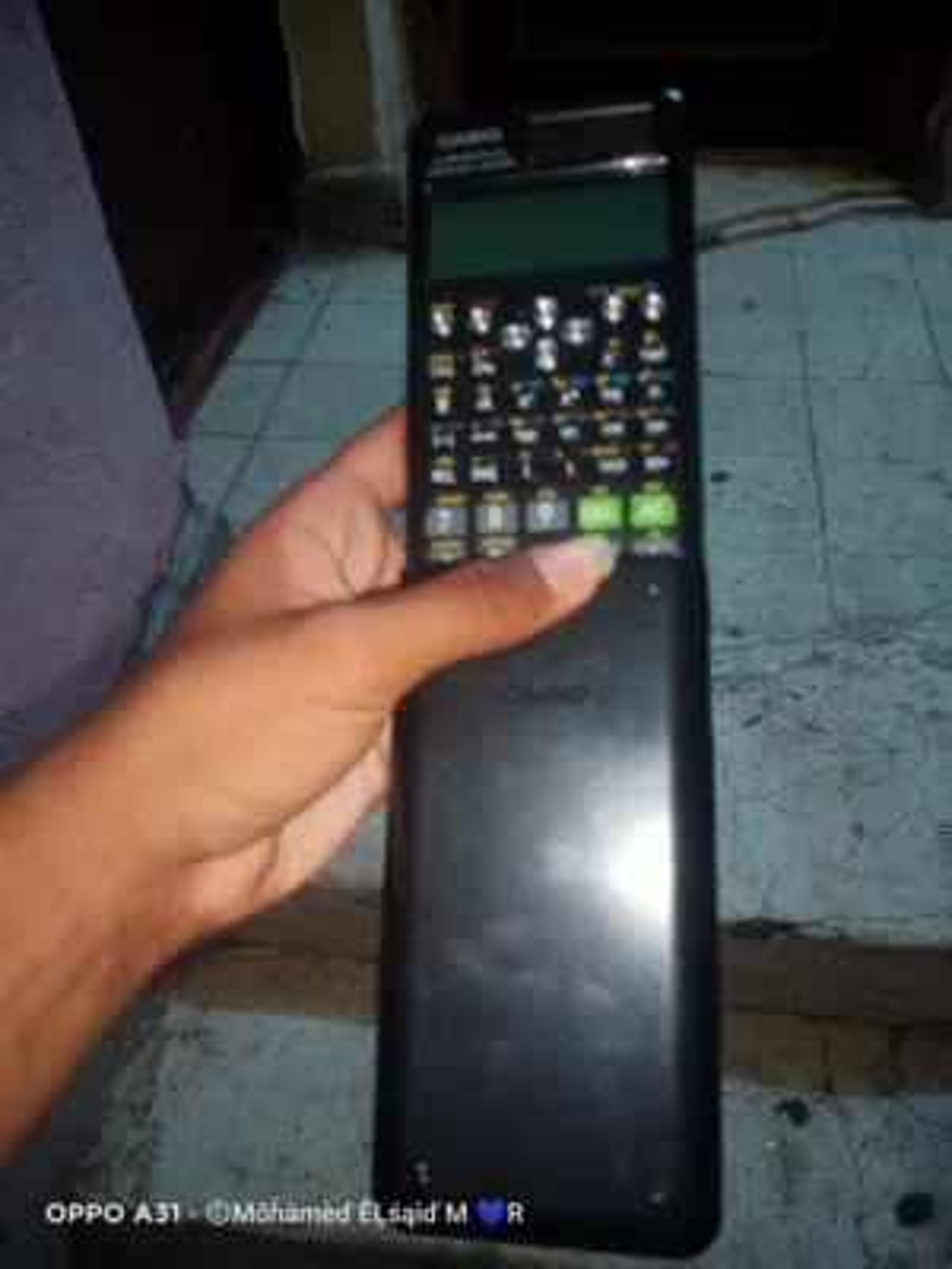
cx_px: 476
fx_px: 1027
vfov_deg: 63.4
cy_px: 634
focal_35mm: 28
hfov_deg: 49.7
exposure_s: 1/33.3
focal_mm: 4.05
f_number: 1.8
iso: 1057
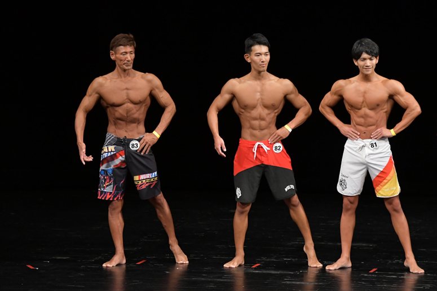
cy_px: 146
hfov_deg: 7.6
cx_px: 218
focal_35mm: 270
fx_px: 3276
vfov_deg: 5.1
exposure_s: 1/400
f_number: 5.6
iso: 3200
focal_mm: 180
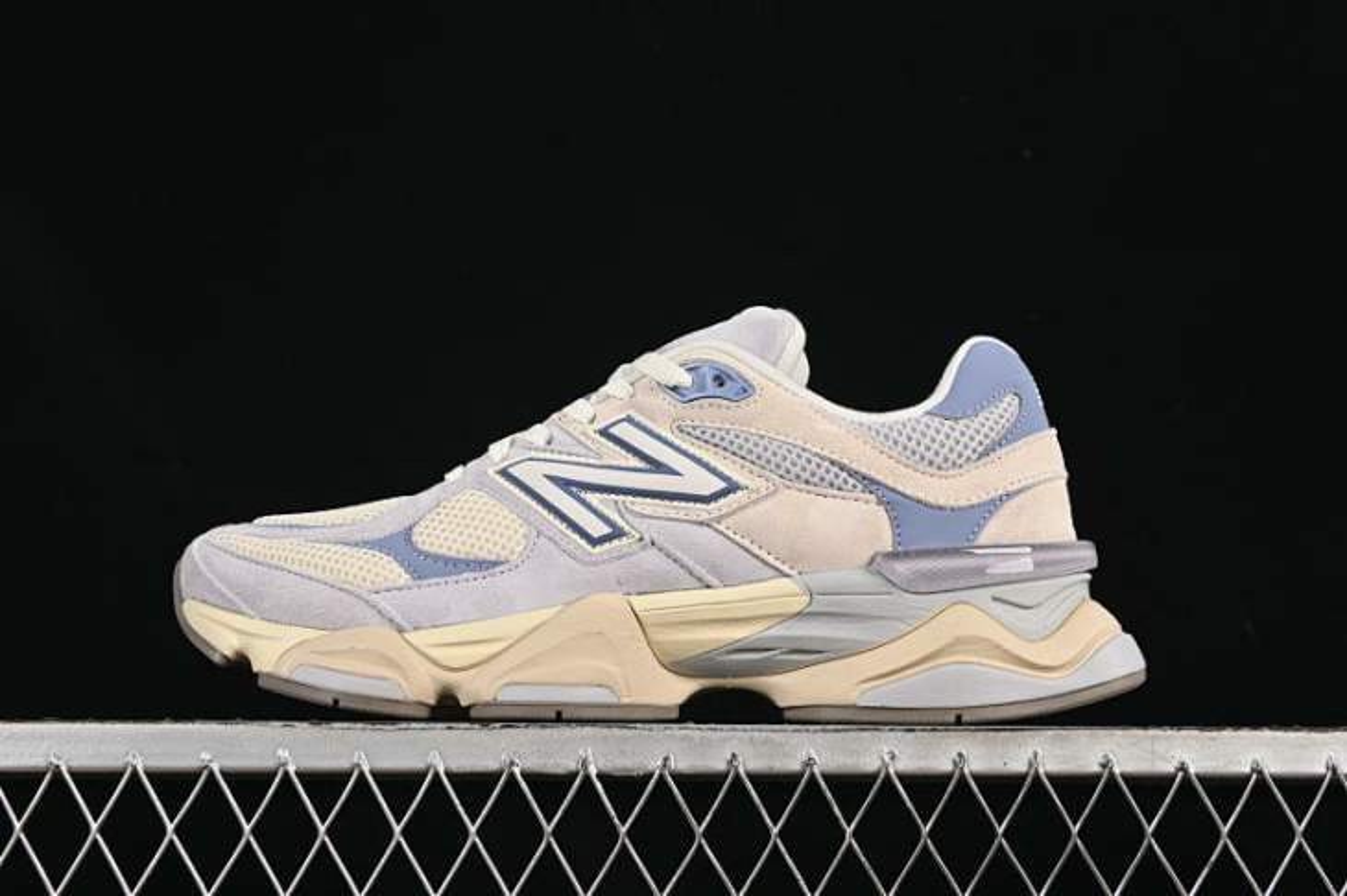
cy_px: 448
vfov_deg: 18.2
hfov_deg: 27.0
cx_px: 674
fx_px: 2805
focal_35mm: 75
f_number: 8
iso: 160
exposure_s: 1/80
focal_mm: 50
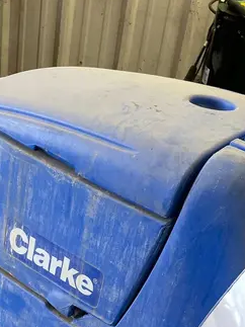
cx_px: 145
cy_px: 256
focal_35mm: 59
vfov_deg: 31.9
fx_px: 557
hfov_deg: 24.8
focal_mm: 4.2
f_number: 1.6
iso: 200
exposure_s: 1/60
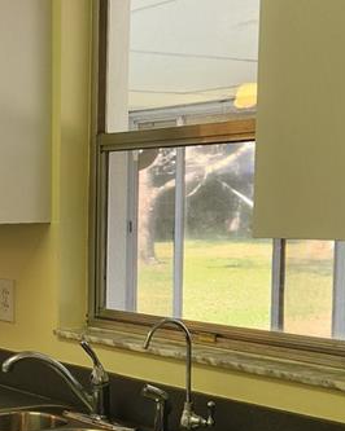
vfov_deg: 23.4
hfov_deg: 17.9
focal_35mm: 81
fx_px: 1035
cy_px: 311
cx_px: -82
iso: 100
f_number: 1.8
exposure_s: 1/120
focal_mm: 5.4
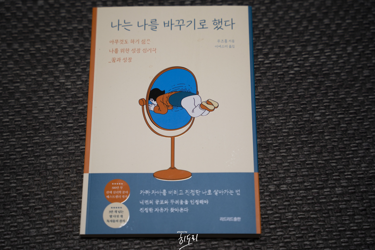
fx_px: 672
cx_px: 188
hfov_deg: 31.2
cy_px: 125
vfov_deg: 21.1
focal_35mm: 64
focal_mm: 64.5
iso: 125
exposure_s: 1/80
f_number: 2.8
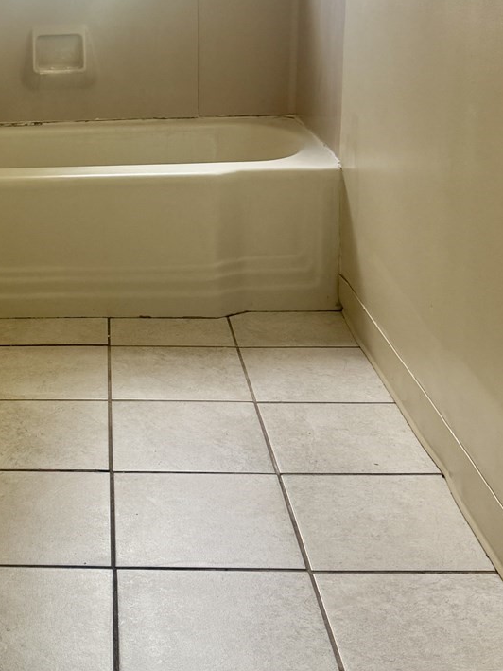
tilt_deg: -12.1
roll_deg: +2.1
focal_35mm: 52
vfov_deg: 35.9
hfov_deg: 26.8
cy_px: 157
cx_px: 25
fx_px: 1007
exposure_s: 1/121
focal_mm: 6.76
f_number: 1.78
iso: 125
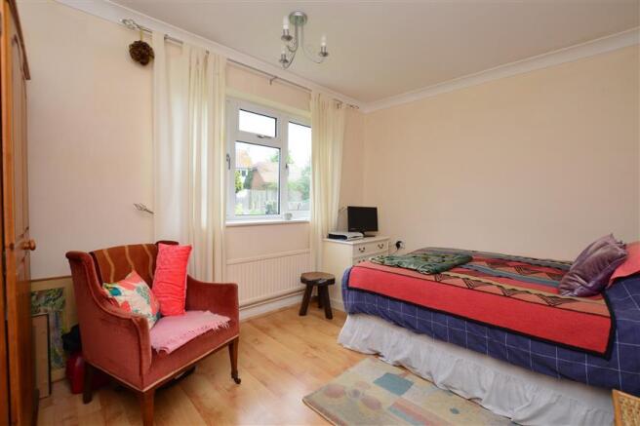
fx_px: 267
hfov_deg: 100.4
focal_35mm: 15
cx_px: 320
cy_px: 213
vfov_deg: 77.3
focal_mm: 10
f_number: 5.6
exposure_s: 1/40
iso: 400
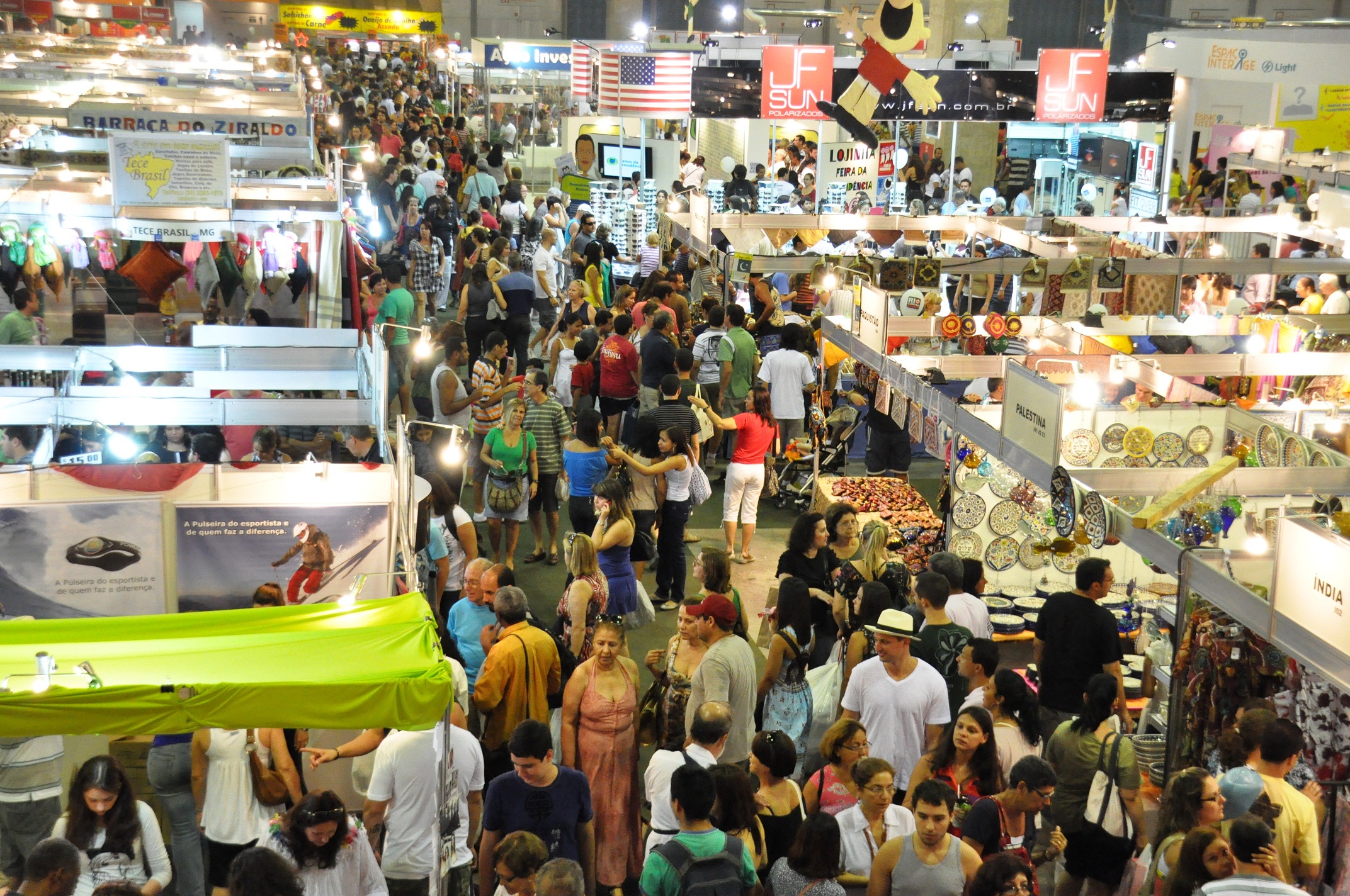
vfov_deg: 20.6
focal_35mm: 66
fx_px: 2472
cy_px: 448
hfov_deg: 30.5
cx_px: 675
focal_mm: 44
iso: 2800
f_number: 6.3
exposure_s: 1/100
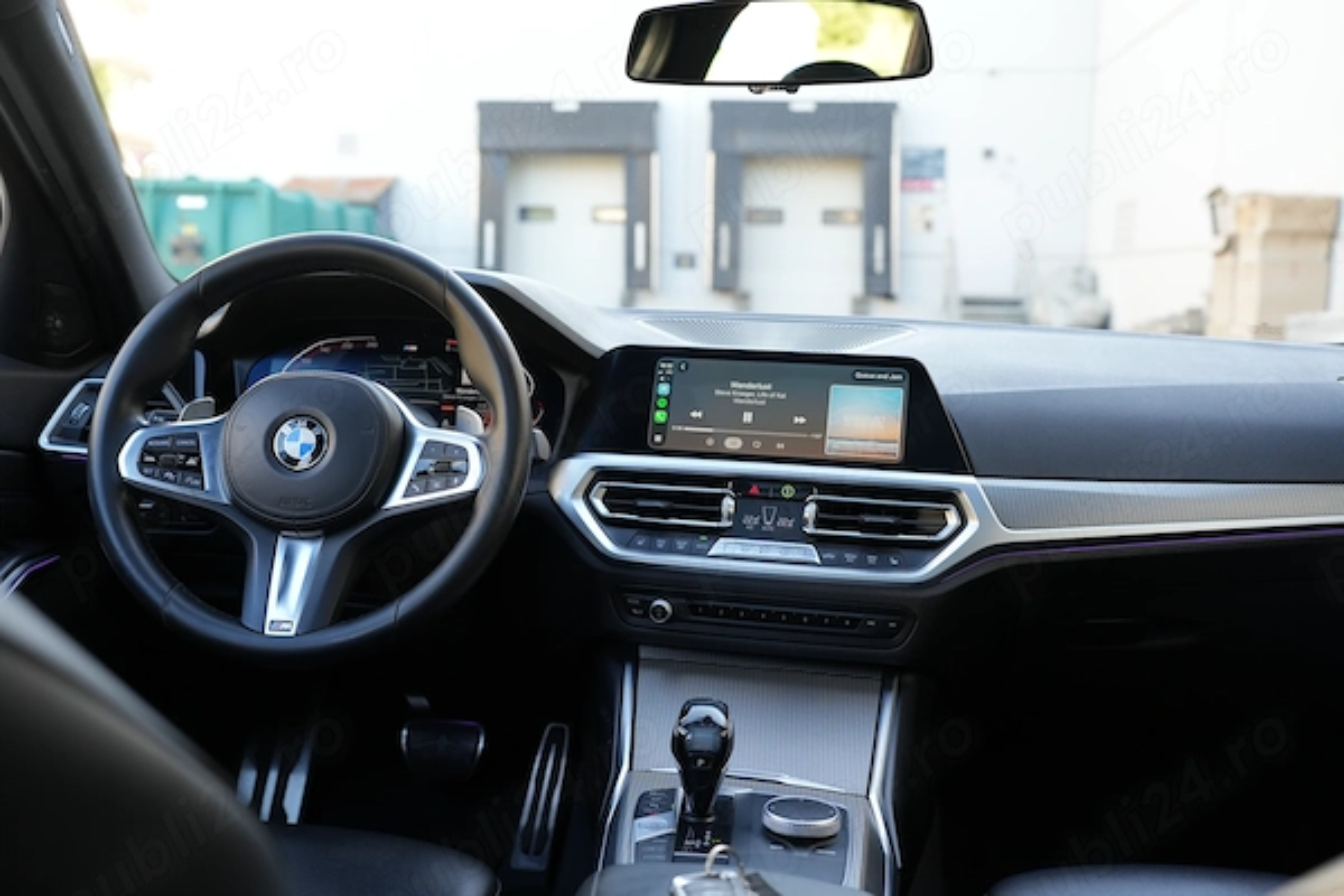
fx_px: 1307
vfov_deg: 37.9
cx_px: 672
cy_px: 448
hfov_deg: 54.4
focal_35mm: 35
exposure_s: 1/60
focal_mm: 35
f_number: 4
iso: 200
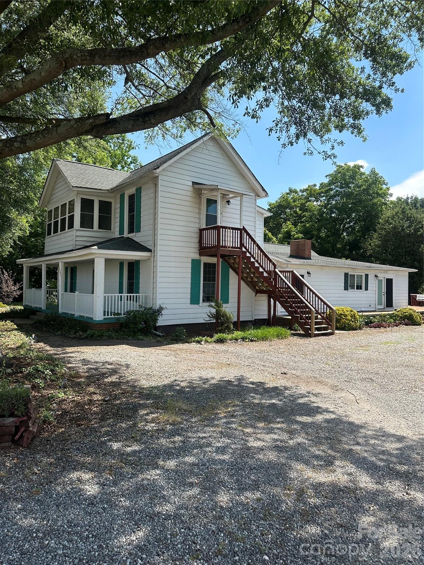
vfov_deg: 71.6
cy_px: 282
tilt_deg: +1.3
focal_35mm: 24
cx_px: 212
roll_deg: -1.8
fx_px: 392
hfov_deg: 56.8
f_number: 1.78
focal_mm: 6.86
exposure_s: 1/2660
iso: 80
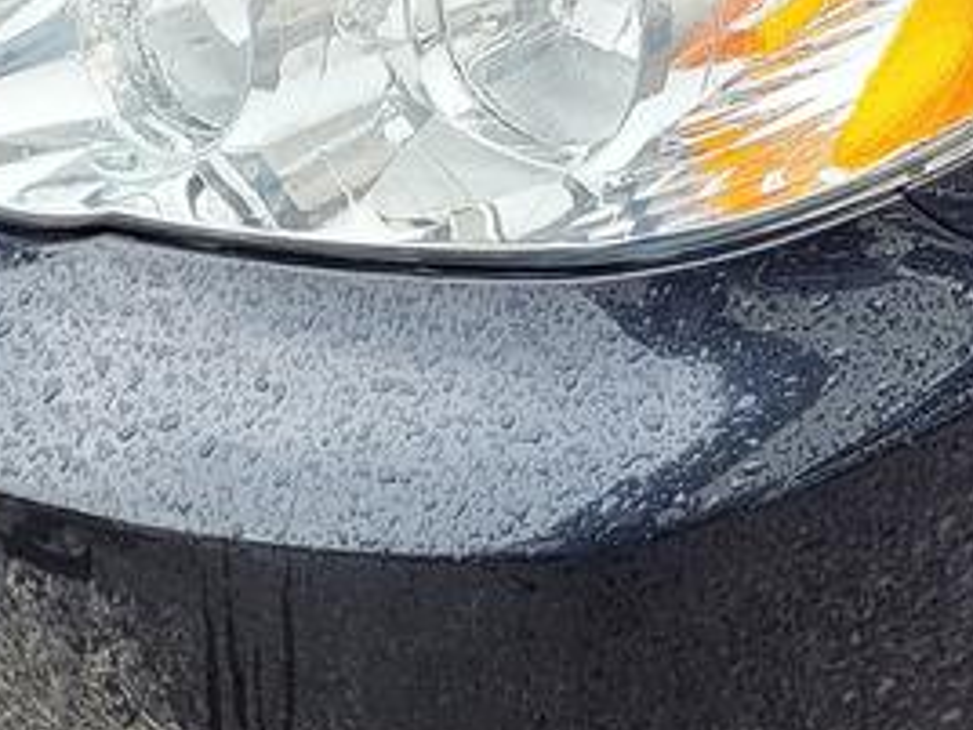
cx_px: 1343
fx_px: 3485
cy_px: -559
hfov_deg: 15.0
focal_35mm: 124
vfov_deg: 11.2
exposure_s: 1/205
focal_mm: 5.4
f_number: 1.8
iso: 40
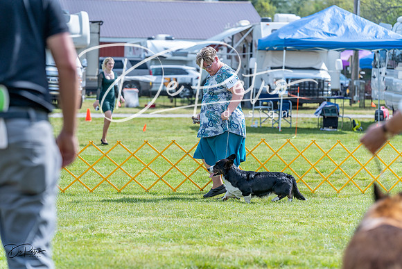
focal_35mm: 134
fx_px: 1497
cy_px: 134
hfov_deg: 15.3
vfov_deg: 10.2
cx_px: 201
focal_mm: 134
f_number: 4.5
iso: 400
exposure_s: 1/1600
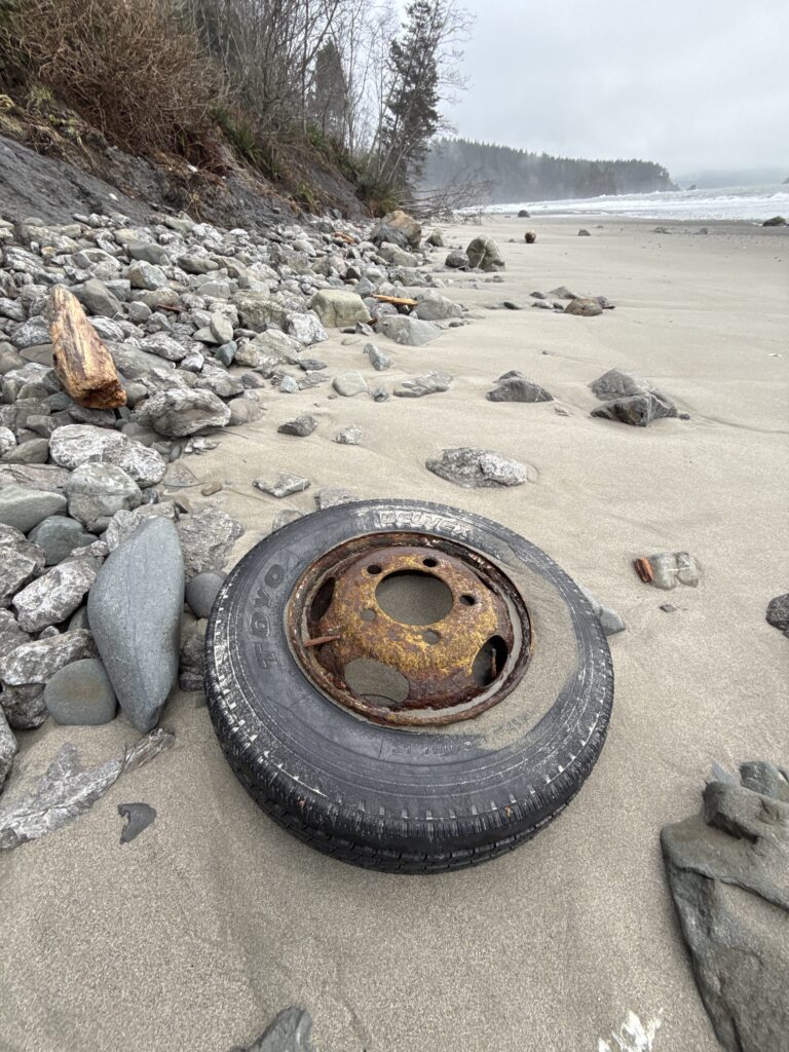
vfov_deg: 102.1
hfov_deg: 85.7
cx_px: 394
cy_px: 526
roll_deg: +3.1
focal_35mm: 14
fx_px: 425
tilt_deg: -36.1
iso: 50
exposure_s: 1/121
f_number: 2.2
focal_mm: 2.22
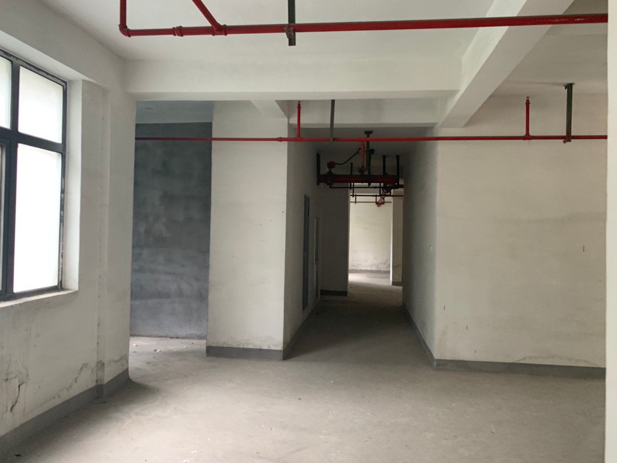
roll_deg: -2.3
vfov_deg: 53.1
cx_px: 308
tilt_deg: +2.3
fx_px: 463
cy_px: 232
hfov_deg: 67.3
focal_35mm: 26
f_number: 1.8
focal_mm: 4.25
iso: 160
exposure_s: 1/60
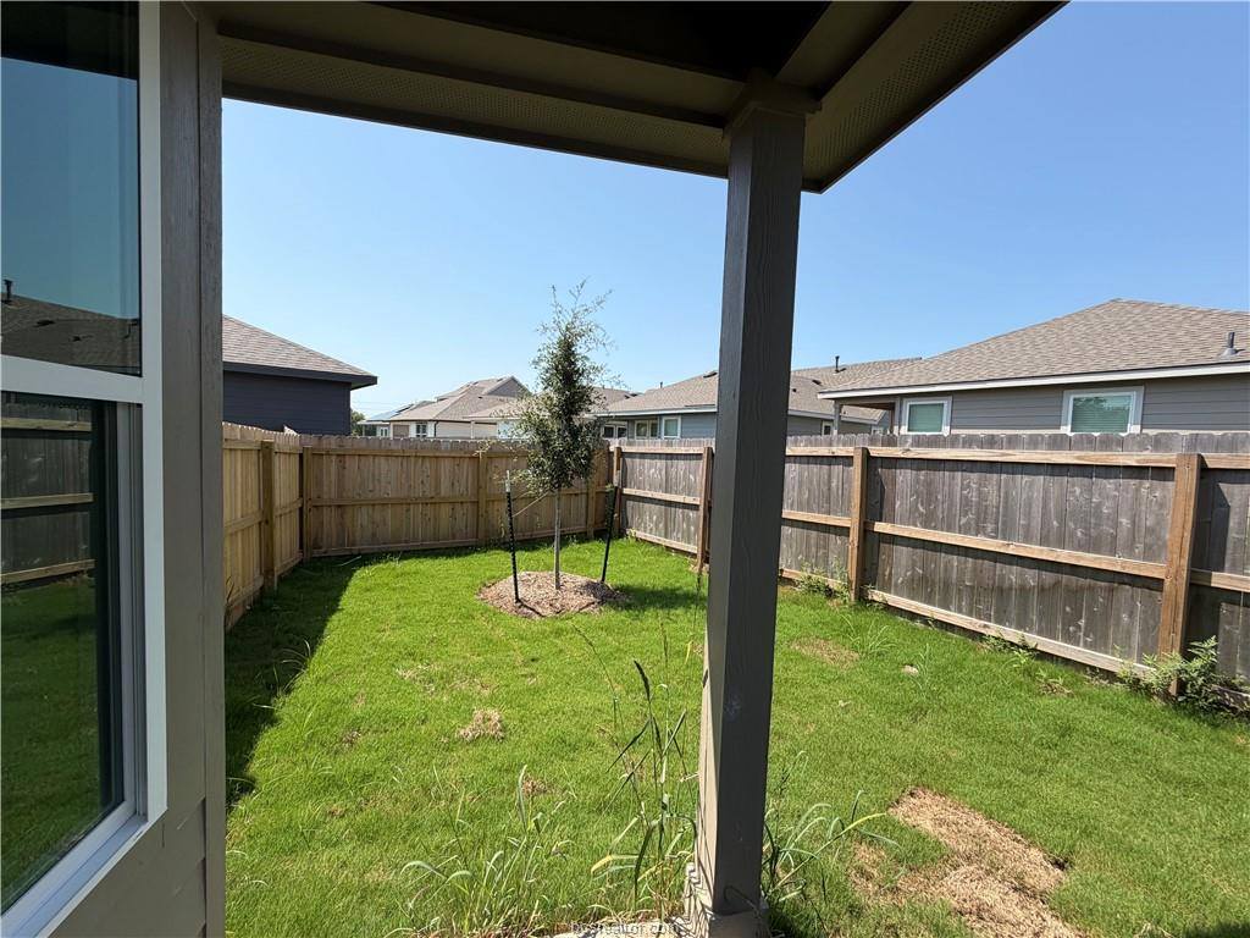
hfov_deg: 102.1
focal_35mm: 14
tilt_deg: -3.4
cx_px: 625
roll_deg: -2.0
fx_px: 506
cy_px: 469
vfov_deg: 85.7
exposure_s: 1/770
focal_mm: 2.22
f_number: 2.2
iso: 25
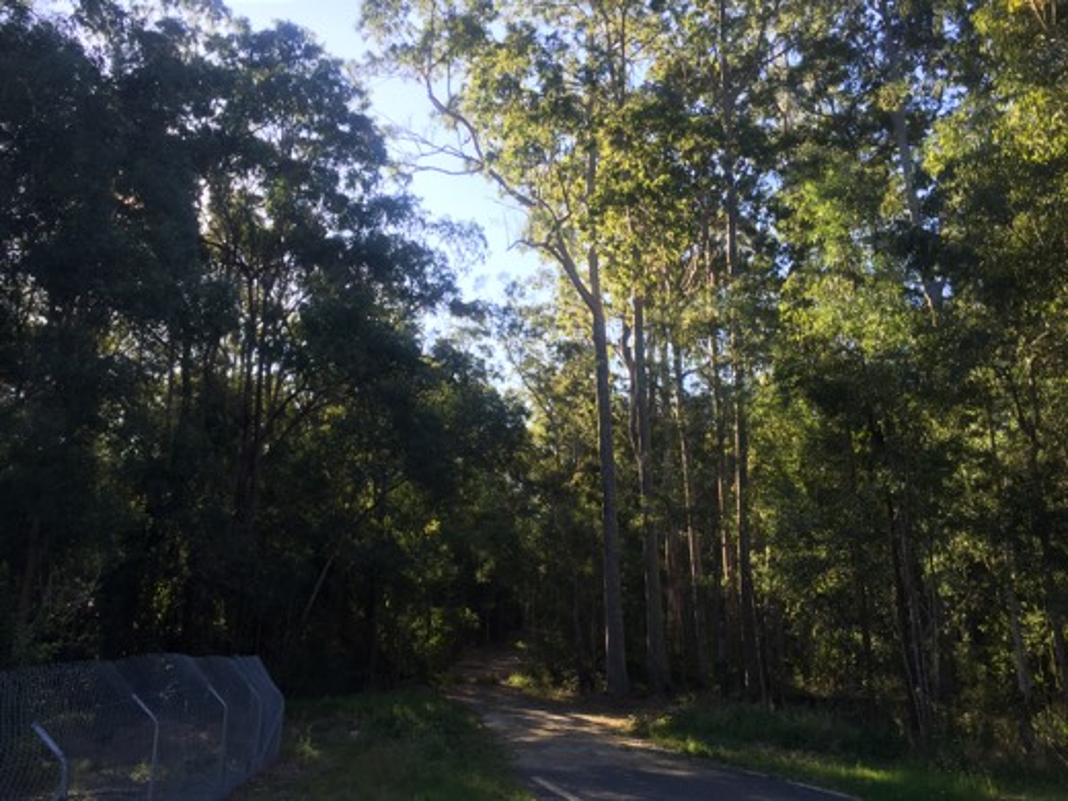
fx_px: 895
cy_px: 400
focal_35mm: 29
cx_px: 534
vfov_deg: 48.2
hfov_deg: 61.7
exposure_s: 1/238
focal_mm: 4.15
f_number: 2.2
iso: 32
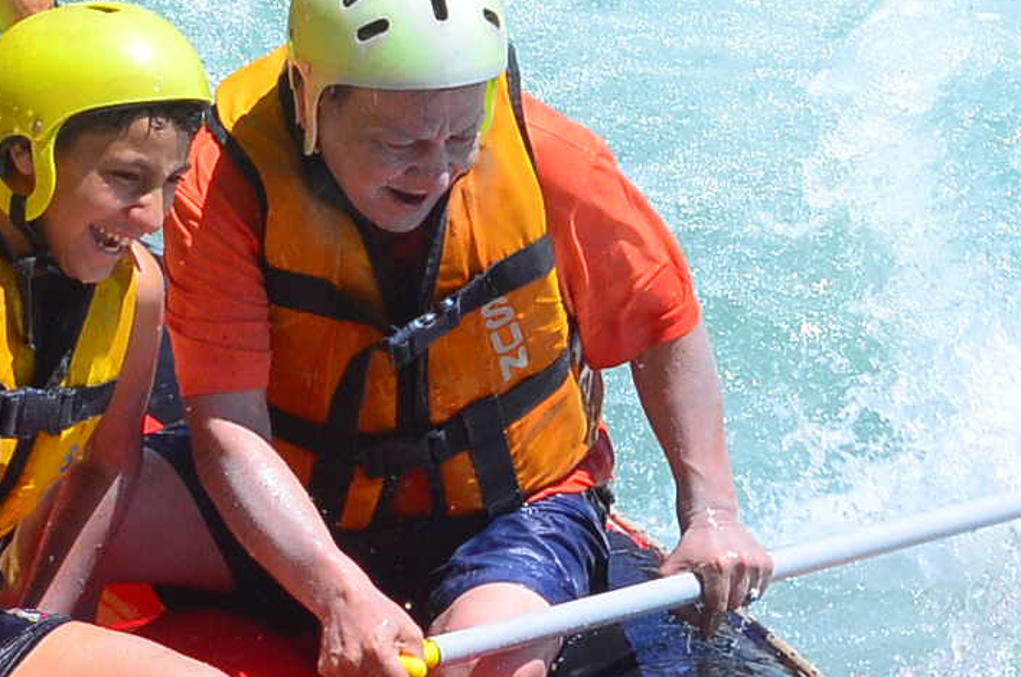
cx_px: -541
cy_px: 1
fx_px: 28806
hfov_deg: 2.0
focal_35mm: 1018
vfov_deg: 1.3
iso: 800
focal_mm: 195
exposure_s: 1/800
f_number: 14
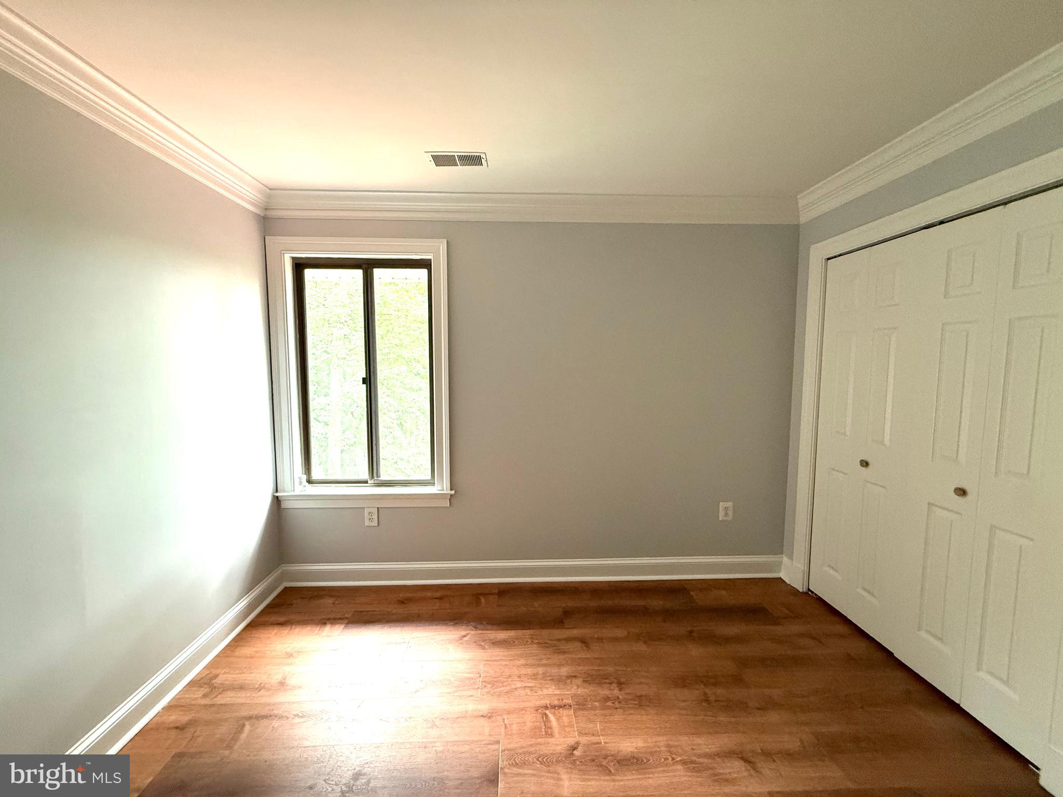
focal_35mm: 14
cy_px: 398
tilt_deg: -5.2
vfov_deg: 85.7
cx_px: 532
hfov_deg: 102.1
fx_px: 430
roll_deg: -0.2
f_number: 2.2
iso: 400
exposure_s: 1/60
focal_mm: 2.22
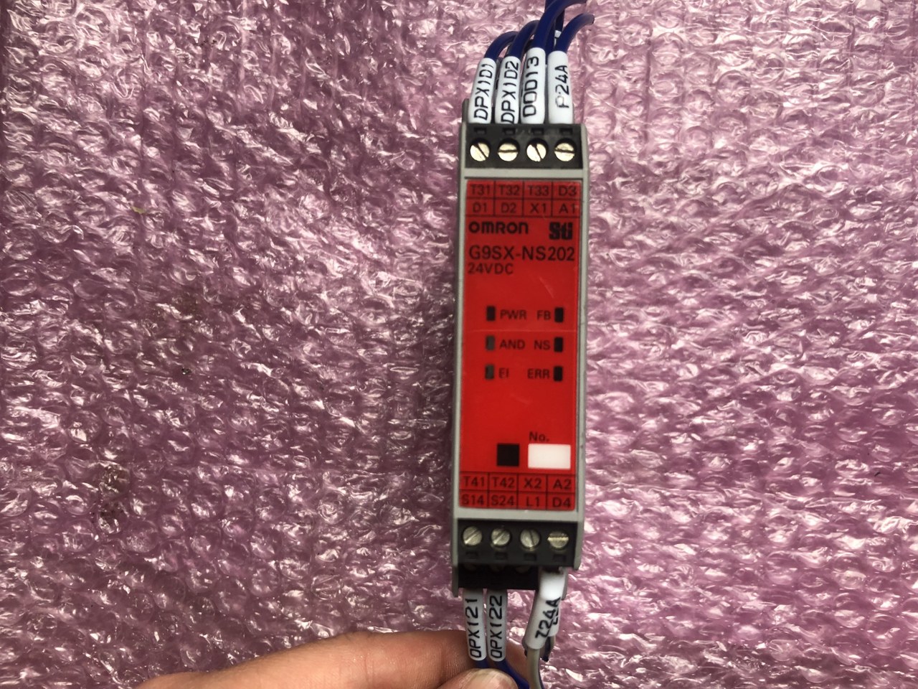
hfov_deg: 63.4
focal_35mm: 28
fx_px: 743
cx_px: 459
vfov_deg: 49.7
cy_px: 344
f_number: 1.8
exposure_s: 1/30
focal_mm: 3.99
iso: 25
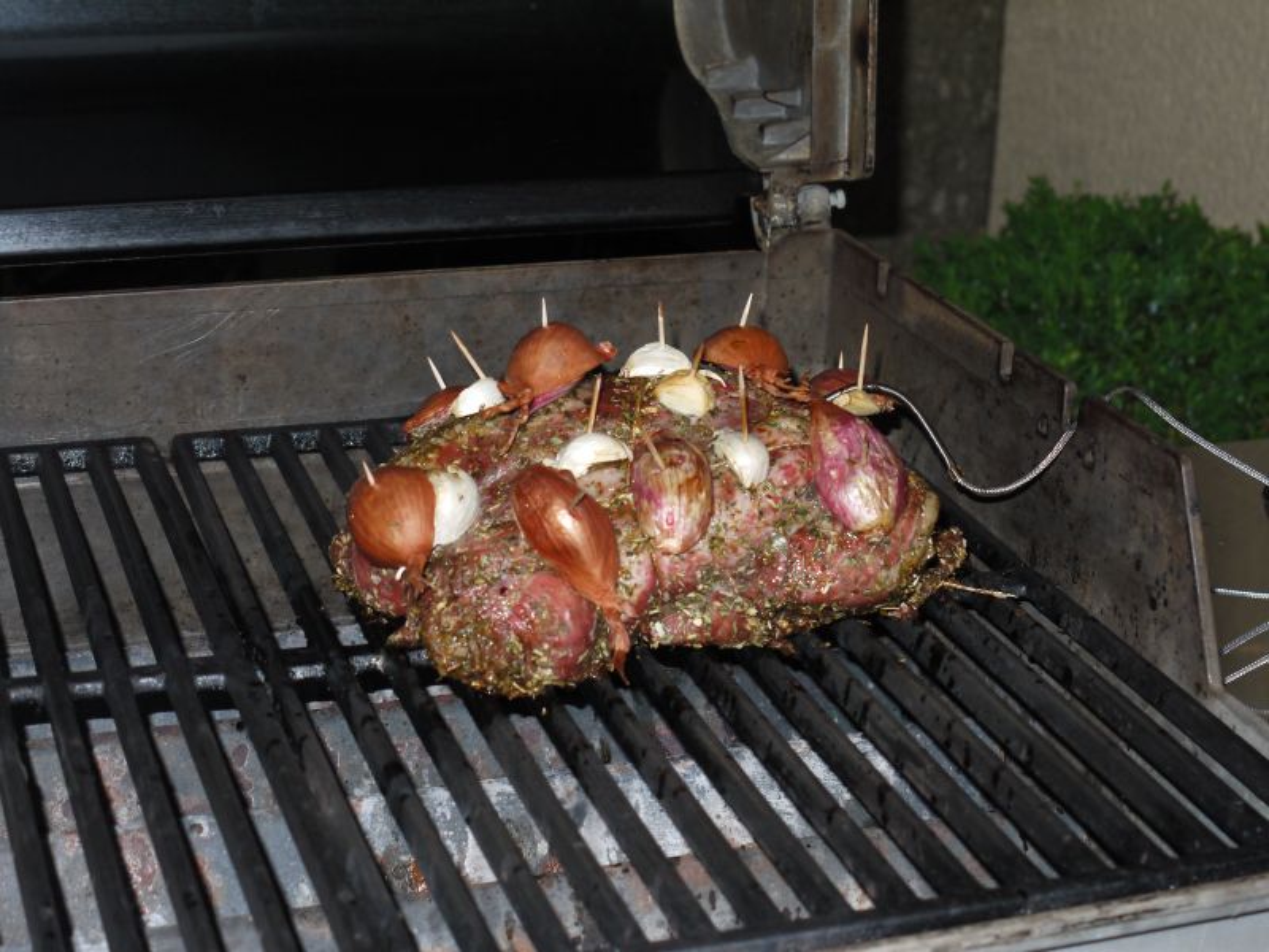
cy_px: 476
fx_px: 2493
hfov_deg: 28.6
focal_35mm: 68
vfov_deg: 21.6
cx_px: 634
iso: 400
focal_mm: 34
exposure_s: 1/60
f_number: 5.5
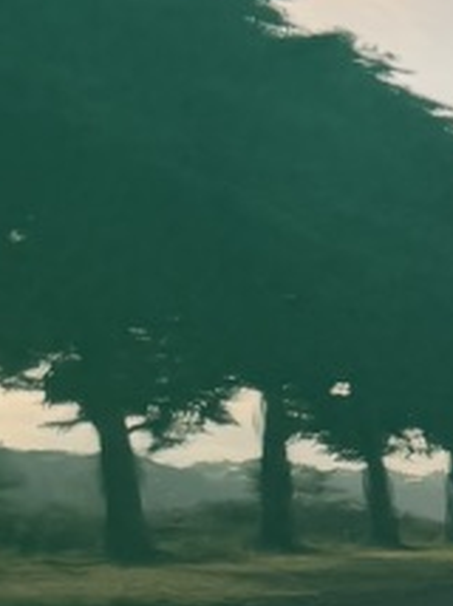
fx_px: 2011
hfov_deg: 12.1
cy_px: 906
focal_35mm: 115
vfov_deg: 15.8
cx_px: 722
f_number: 1.78
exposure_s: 1/584
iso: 80
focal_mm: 6.76
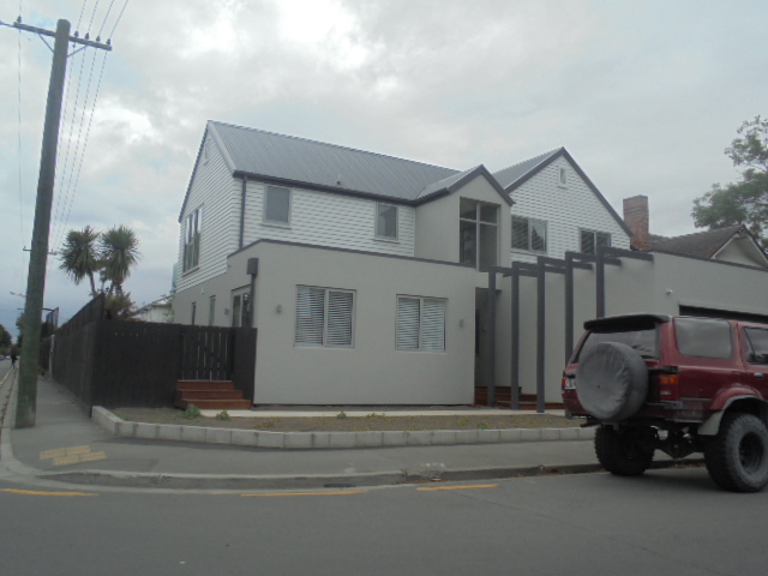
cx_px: 384
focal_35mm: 29
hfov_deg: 61.7
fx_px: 643
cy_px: 288
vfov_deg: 48.2
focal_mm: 5.3
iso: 100
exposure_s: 1/100
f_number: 3.7
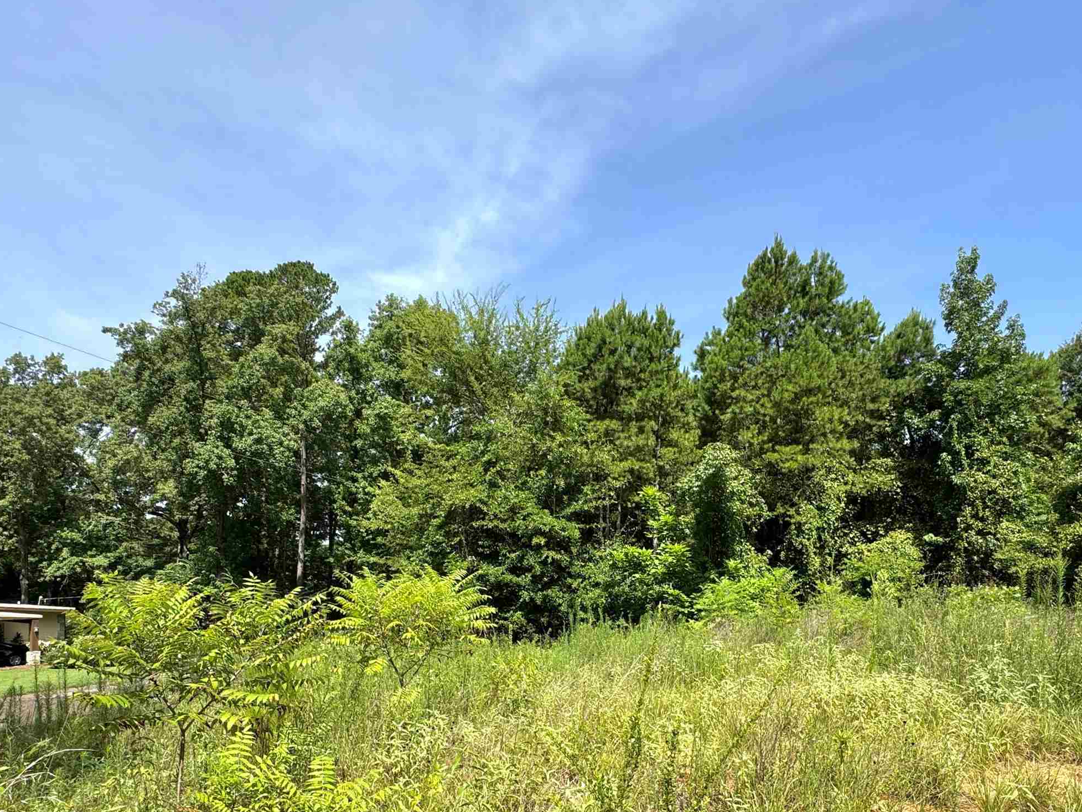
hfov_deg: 76.2
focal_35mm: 22
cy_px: 574
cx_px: 588
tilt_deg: +0.1
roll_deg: -0.7
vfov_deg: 58.9
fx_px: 688
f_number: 2.2
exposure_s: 1/858
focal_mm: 2.22
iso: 50
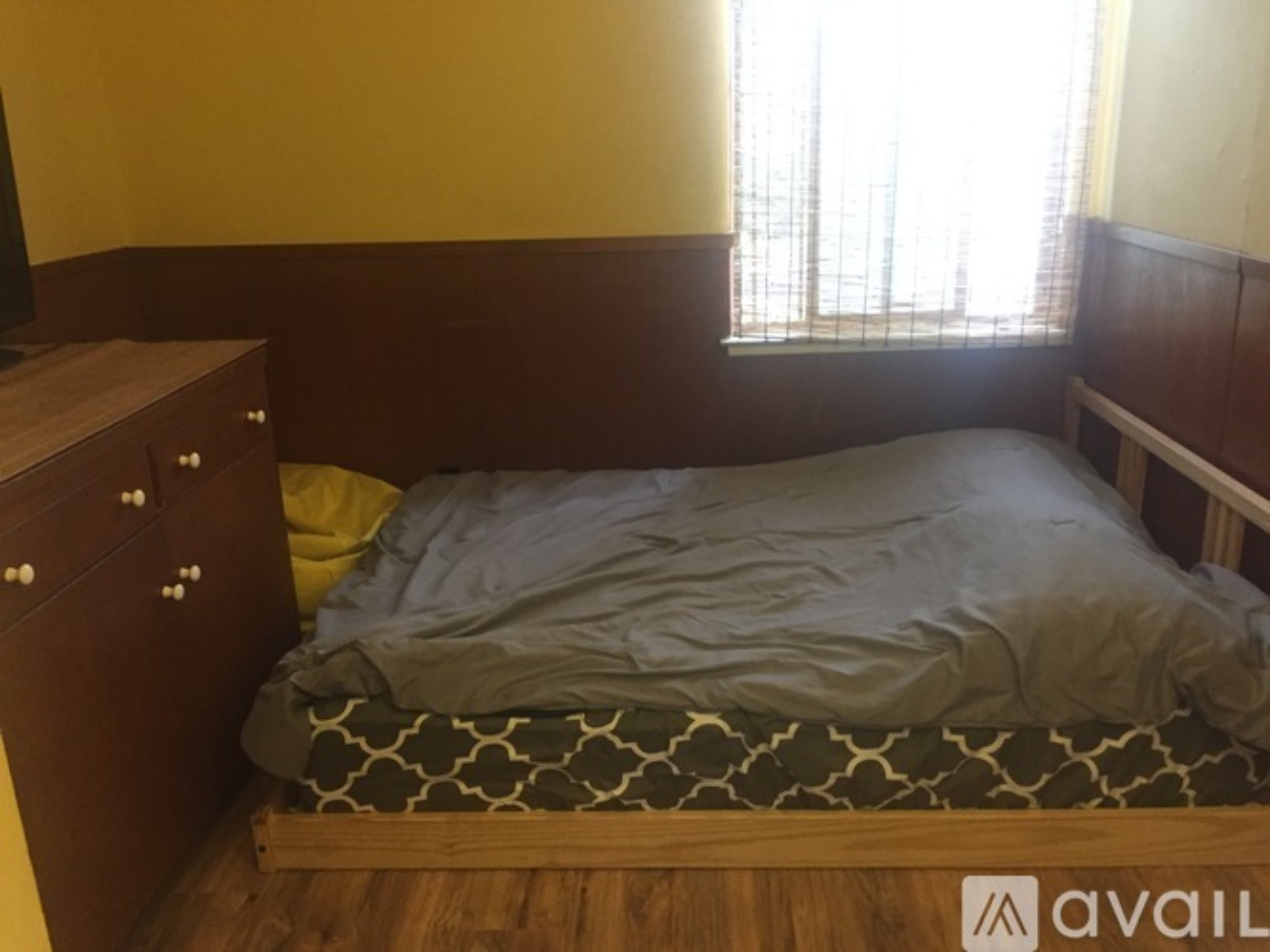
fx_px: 1064
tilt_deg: -19.3
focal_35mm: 29
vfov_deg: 48.2
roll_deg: +1.4
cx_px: 635
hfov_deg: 61.7
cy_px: 476
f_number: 2.2
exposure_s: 1/30
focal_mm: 4.15
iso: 250
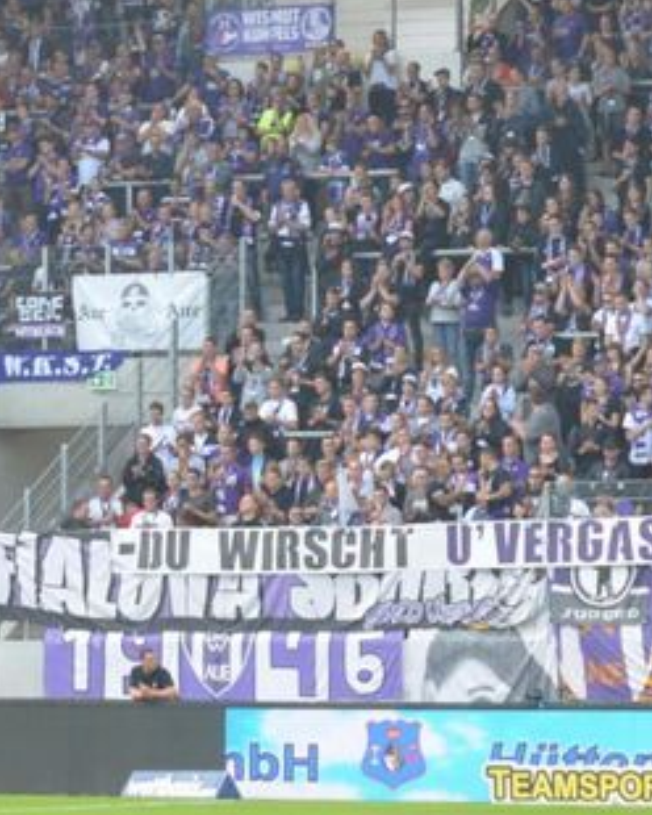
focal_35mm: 181
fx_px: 4366
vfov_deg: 10.7
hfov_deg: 8.5
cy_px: 323
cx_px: 649
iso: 400
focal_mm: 70
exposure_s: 1/800
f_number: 3.2
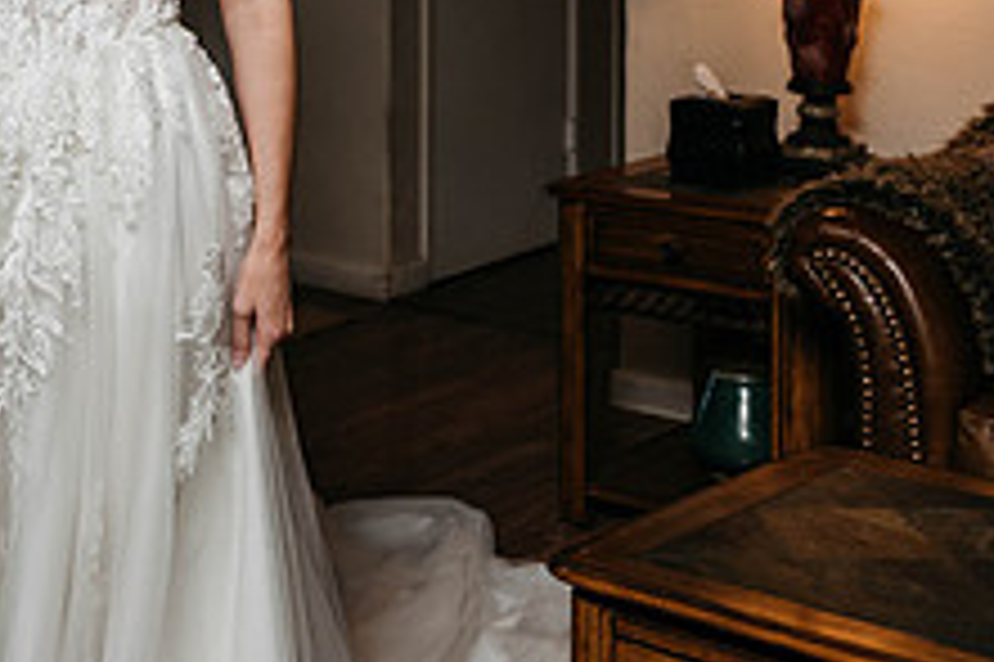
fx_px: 2318
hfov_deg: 22.9
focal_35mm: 84
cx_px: -76
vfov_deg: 15.7
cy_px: -92
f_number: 2.8
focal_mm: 32
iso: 1000
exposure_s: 1/500
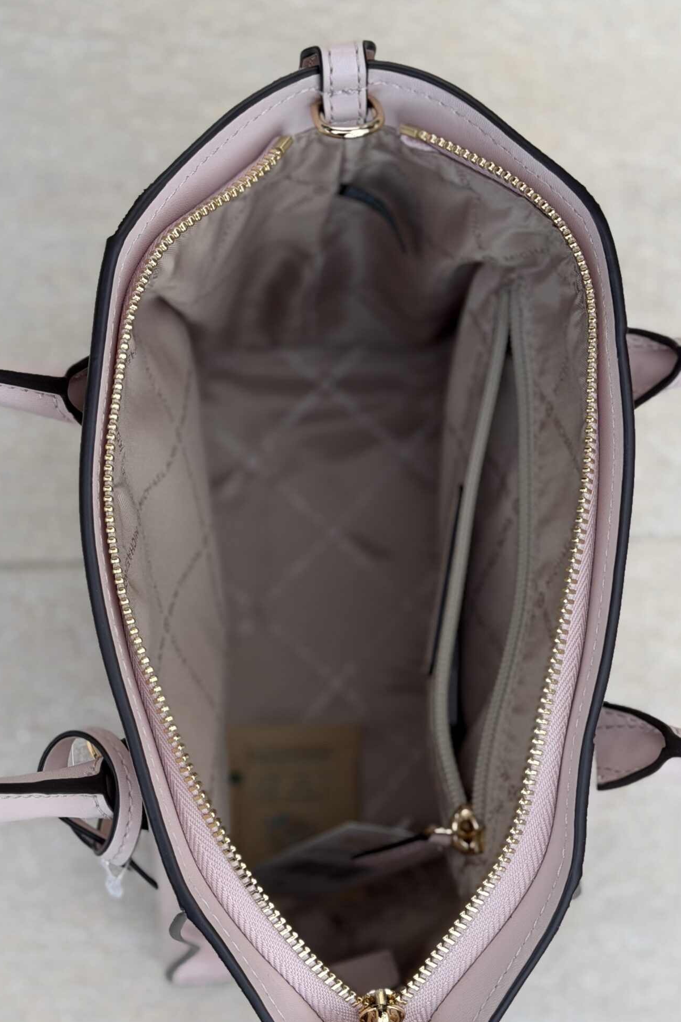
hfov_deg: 20.6
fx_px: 1872
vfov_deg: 30.5
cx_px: 366
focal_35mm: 66
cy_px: 589
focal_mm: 6.76
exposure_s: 1/425
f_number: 1.78
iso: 64
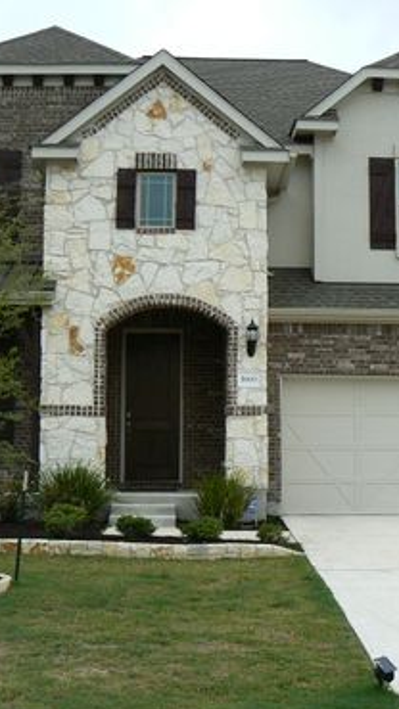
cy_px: 357
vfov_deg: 39.2
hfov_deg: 22.6
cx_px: 247
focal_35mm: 53
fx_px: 997
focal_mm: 6
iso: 200
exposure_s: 1/1000
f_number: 3.6
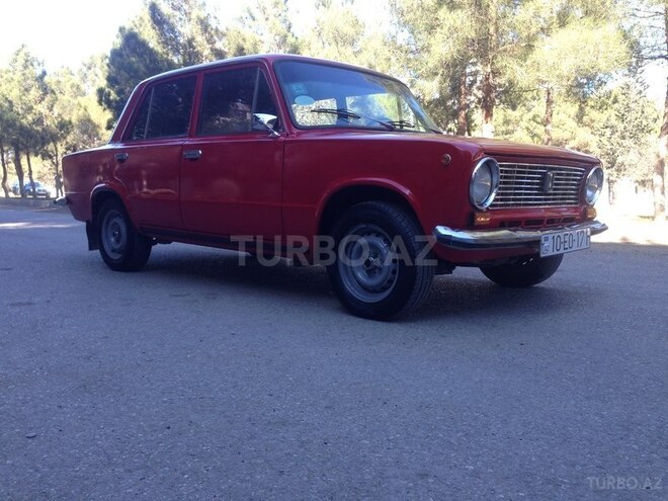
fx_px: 637
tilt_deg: -4.4
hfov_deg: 55.4
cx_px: 334
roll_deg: -2.0
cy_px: 250
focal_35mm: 33
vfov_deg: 42.9
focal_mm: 4.12
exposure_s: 1/156
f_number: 2.4
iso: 50
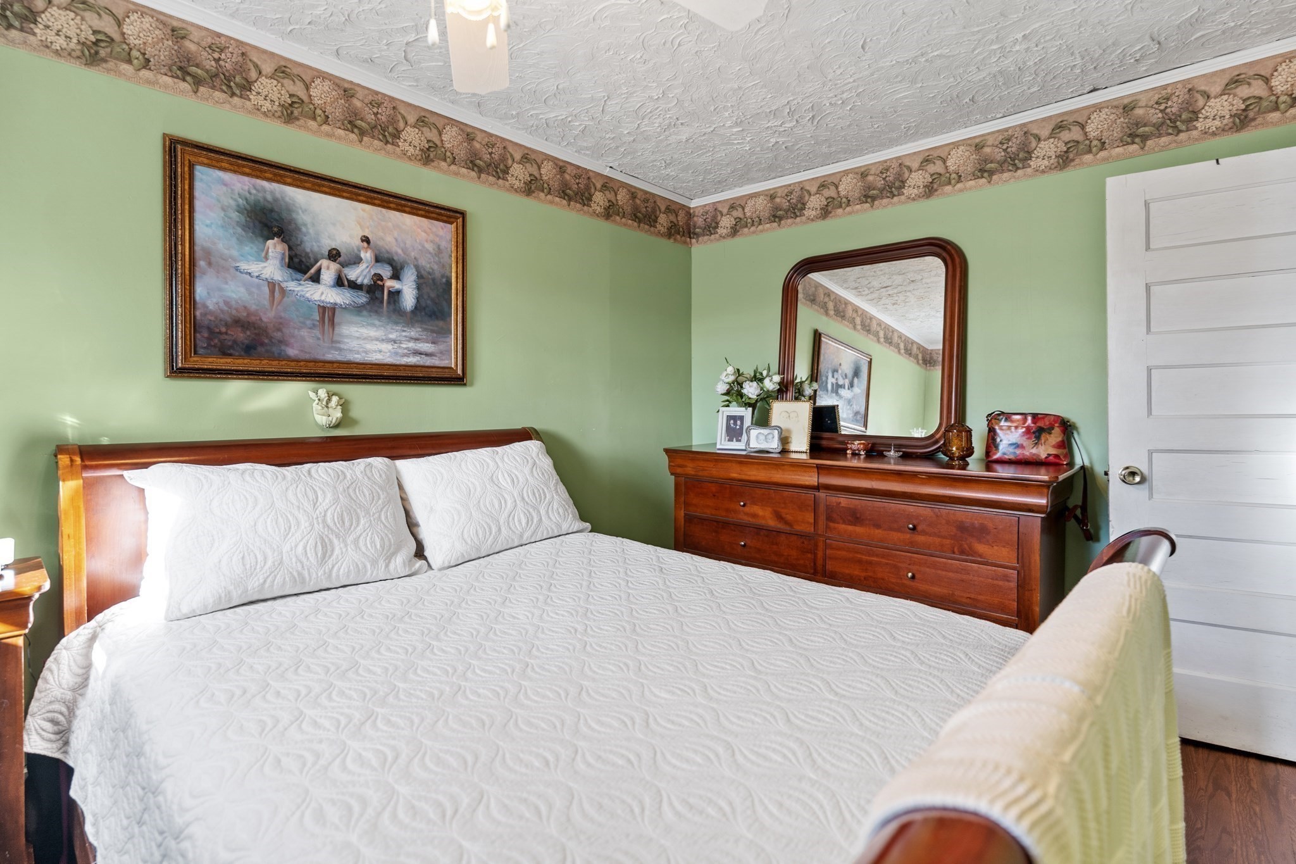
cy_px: 432
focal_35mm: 17
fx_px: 612
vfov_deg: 70.4
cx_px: 648
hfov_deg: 93.3
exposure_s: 1/20
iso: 320
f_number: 2.8
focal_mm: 17
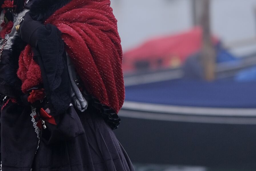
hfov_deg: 6.8
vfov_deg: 4.5
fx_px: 2148
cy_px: -18
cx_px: 119
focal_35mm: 302
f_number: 1.2
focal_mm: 75
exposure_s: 1/5400
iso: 160
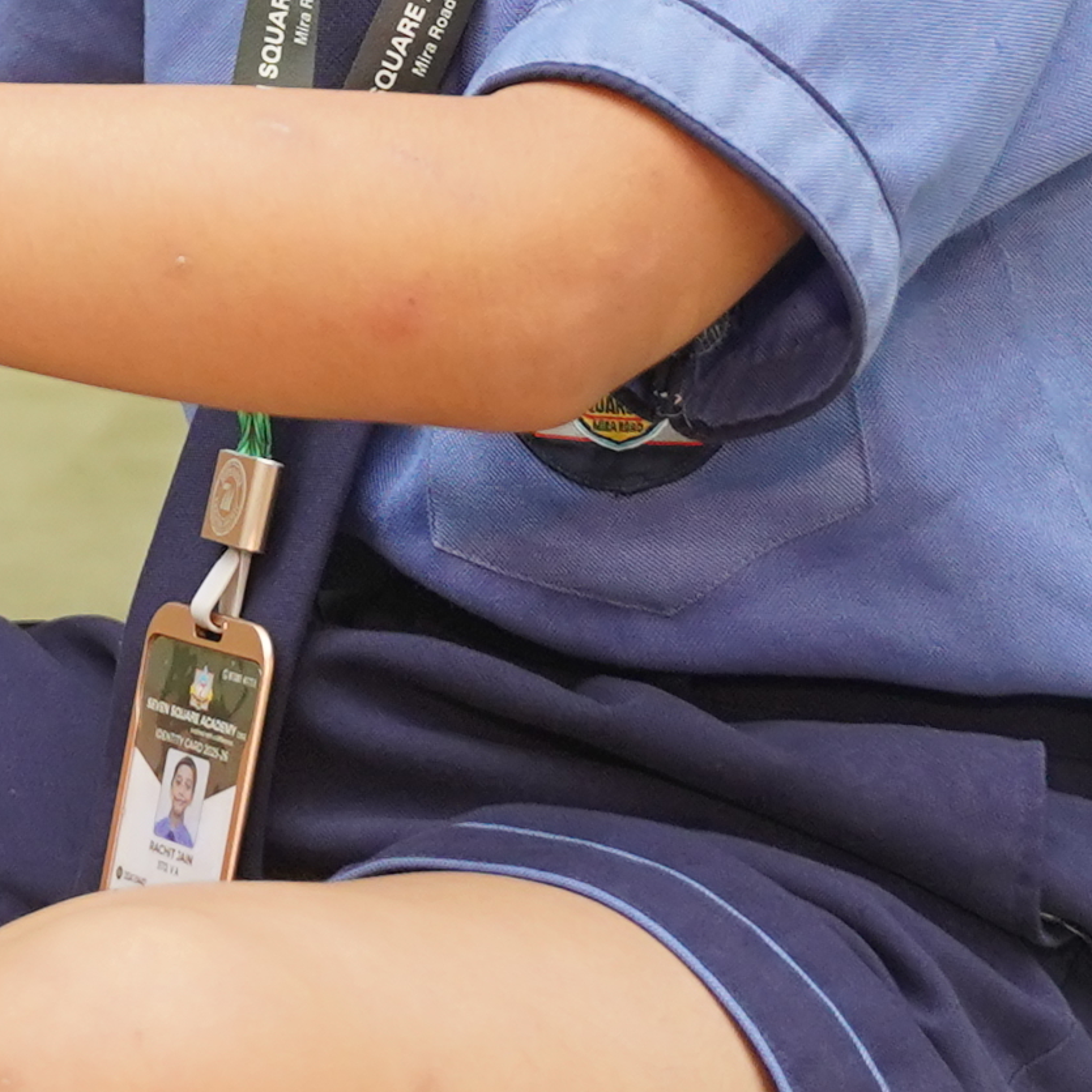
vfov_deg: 9.1
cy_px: -682
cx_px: -116
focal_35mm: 185
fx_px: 6618
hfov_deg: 9.3
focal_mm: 30.4
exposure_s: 1/200
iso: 1000
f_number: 2.8
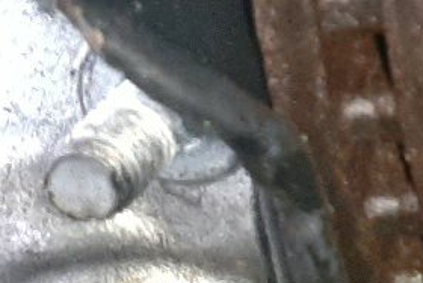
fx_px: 1634
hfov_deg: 11.5
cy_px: -321
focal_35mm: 139
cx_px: 1082
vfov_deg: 9.2
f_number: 1.7
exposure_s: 1/25
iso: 184
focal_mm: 3.93
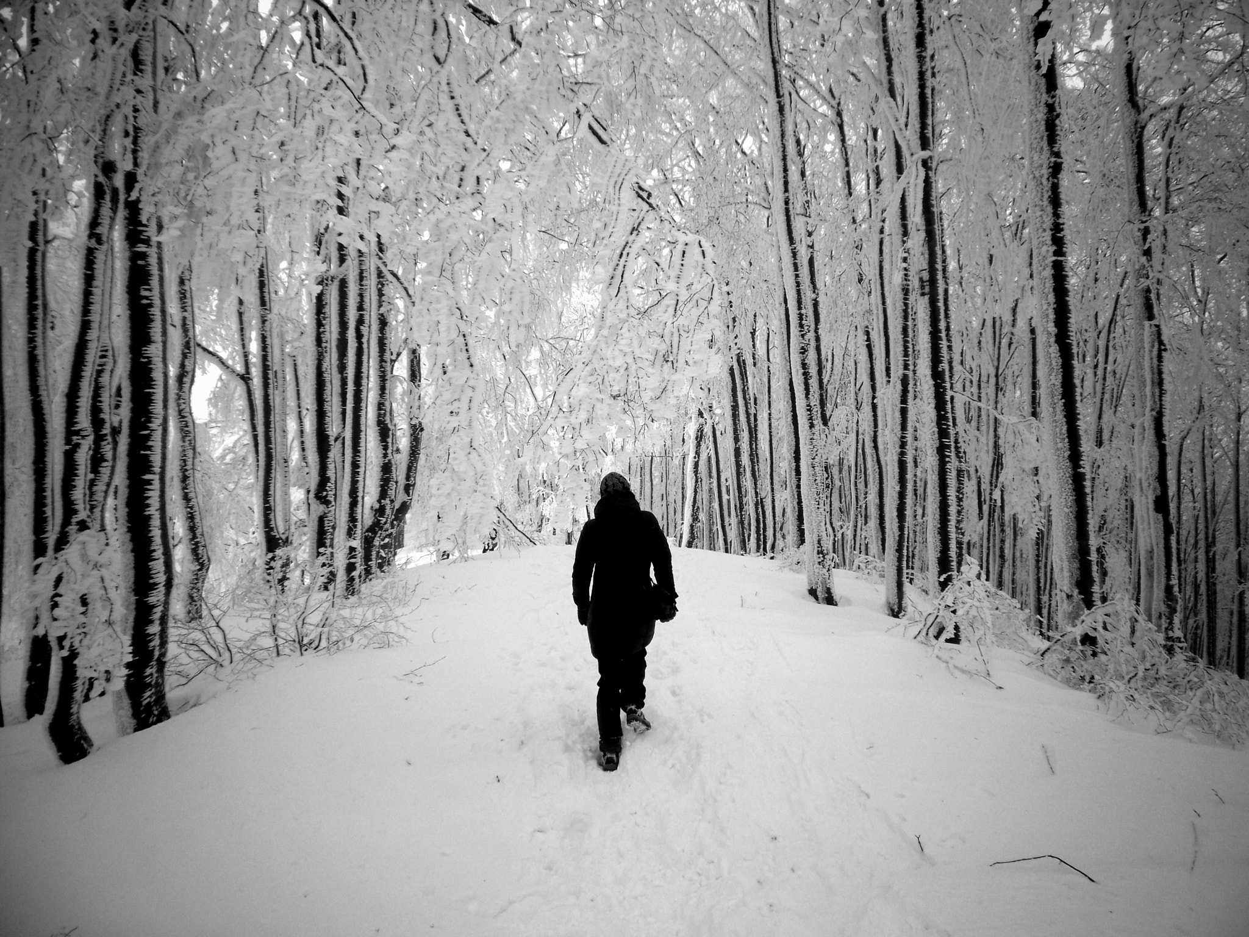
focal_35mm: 28
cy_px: 468
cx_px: 624
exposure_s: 1/346
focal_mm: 5.1
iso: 80
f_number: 3.4
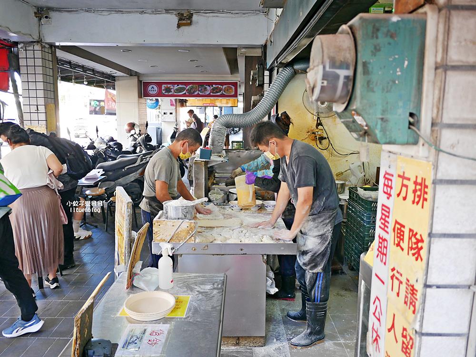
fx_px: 385
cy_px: 178
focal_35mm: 28
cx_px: 238
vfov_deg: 49.8
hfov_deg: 63.4
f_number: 2.5
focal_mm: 14
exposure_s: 1/60
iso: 320
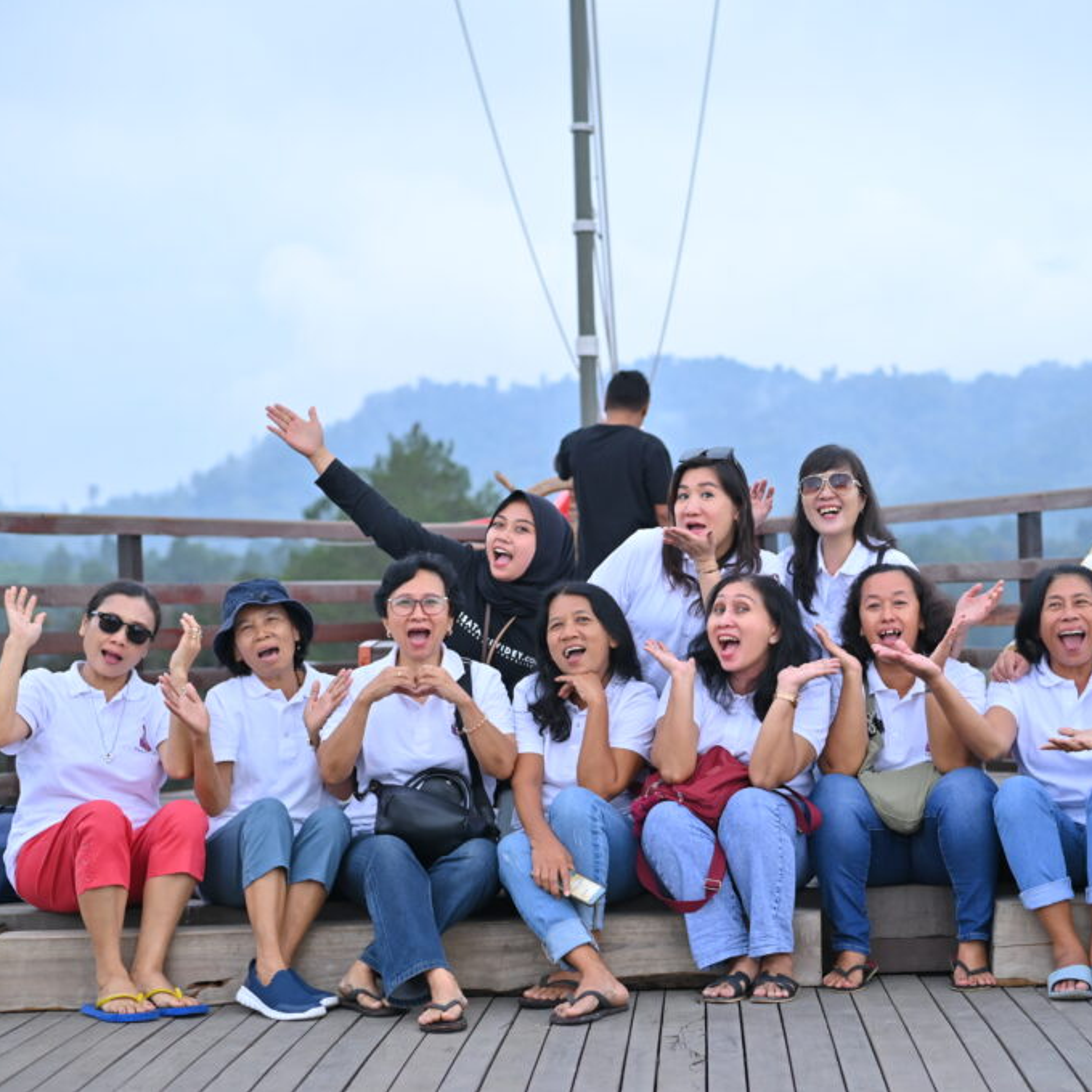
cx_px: 715
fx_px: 2284
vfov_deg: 26.9
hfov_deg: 26.8
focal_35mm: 64
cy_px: 544
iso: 320
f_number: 2.8
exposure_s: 1/500
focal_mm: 50
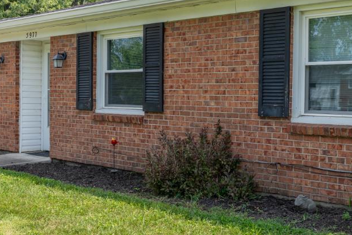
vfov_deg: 26.5
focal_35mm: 51
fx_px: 499
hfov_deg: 38.2
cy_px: 119
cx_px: 248
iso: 100
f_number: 8
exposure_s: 1/640
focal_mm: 21
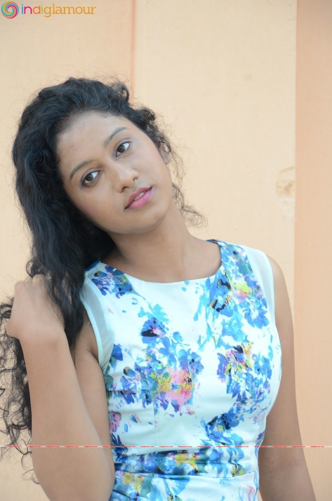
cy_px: 250
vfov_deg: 13.1
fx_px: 2189
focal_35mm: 158
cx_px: 166
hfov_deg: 8.7
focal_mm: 105
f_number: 6.3
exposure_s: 1/125
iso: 500
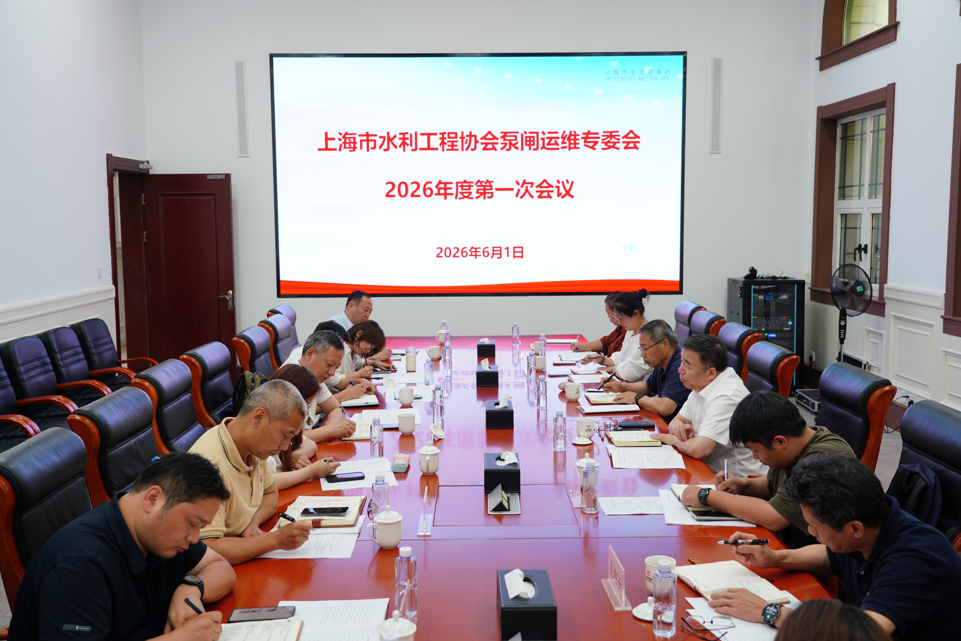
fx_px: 908
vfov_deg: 38.9
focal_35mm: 34
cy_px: 320
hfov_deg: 55.8
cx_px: 480
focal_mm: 34
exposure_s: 1/40
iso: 320
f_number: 4.5
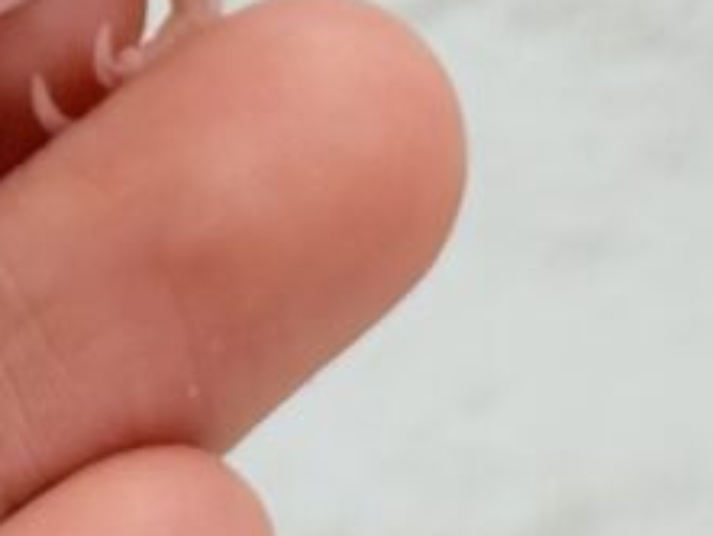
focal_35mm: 282
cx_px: -6
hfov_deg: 7.0
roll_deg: +0.2
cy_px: -526
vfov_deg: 5.2
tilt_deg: -4.6
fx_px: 5812
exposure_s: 1/100
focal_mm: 5.96
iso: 64
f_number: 1.6
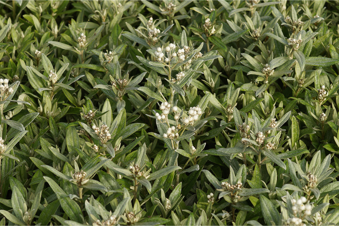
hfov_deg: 13.7
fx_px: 1412
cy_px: 113
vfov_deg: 9.1
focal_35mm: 150
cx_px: 170
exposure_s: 1/160
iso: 125
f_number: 8
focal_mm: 100
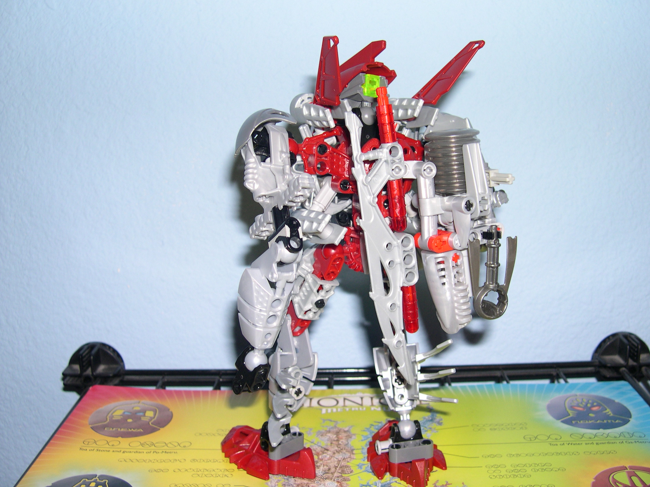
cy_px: 238
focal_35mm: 39
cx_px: 331
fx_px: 732
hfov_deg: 47.9
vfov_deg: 36.8
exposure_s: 1/60
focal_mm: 8
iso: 100
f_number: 2.8
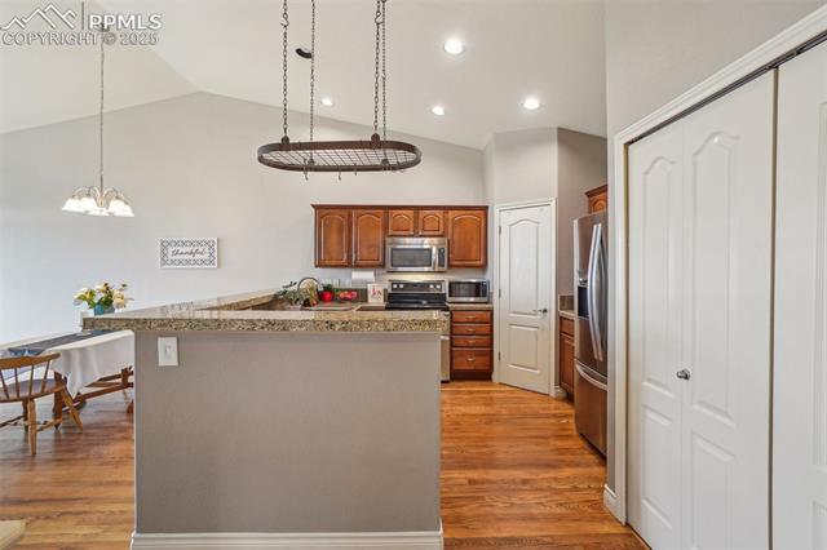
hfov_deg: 100.4
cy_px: 275
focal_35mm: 15
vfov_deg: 77.3
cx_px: 414
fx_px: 344
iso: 400
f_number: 8
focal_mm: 10
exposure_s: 1/6
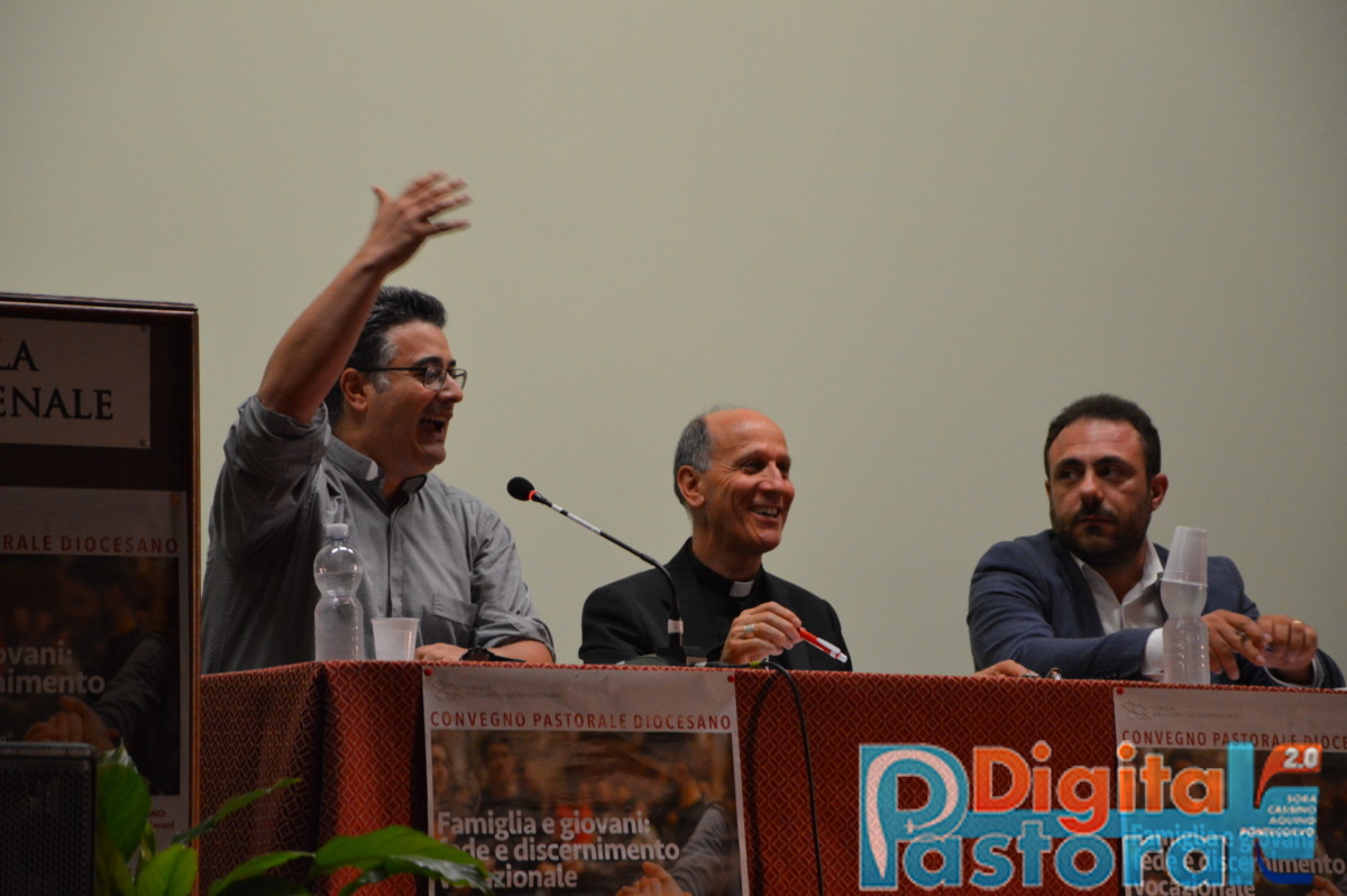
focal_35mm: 158
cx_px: 674
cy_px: 448
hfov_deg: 13.1
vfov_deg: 8.7
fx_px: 5888
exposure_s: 1/60
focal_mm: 105
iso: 2000
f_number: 5.6
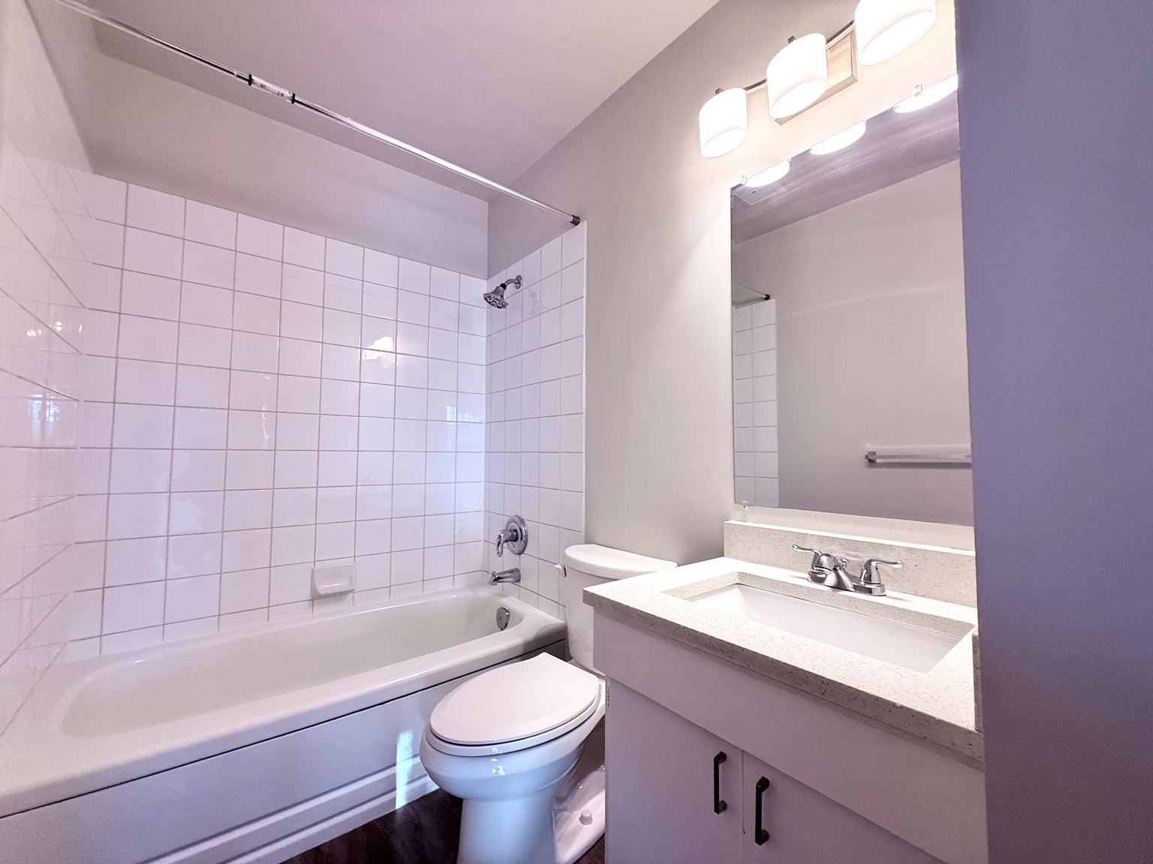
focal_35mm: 14
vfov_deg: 85.7
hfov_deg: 102.1
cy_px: 432
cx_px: 576
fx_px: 466
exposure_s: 1/120
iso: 200
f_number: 2.2
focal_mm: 2.22
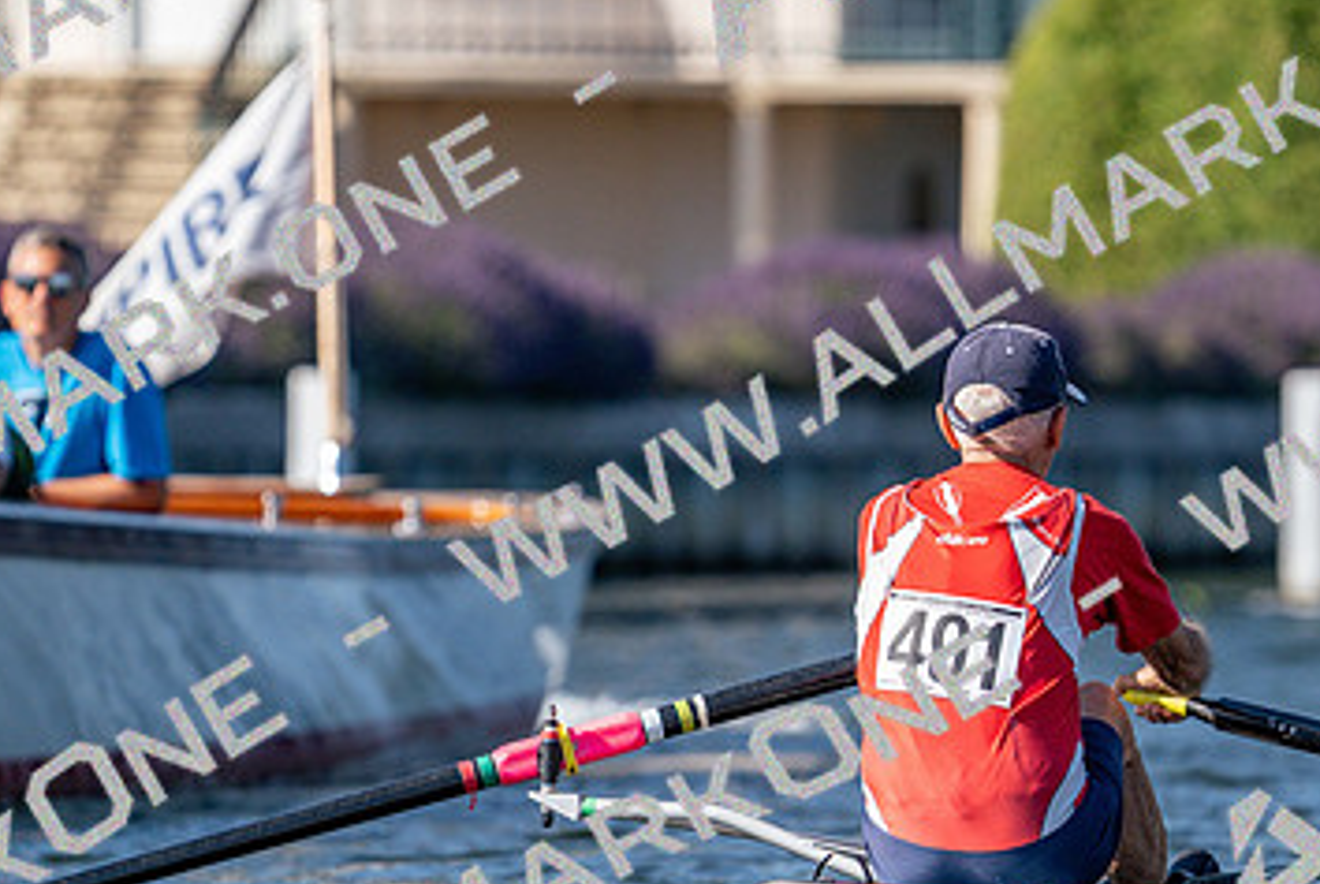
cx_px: 910
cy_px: 614
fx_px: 24927
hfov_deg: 3.0
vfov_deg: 2.0
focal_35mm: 679
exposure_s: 1/1600
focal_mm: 415
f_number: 6.3
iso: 320
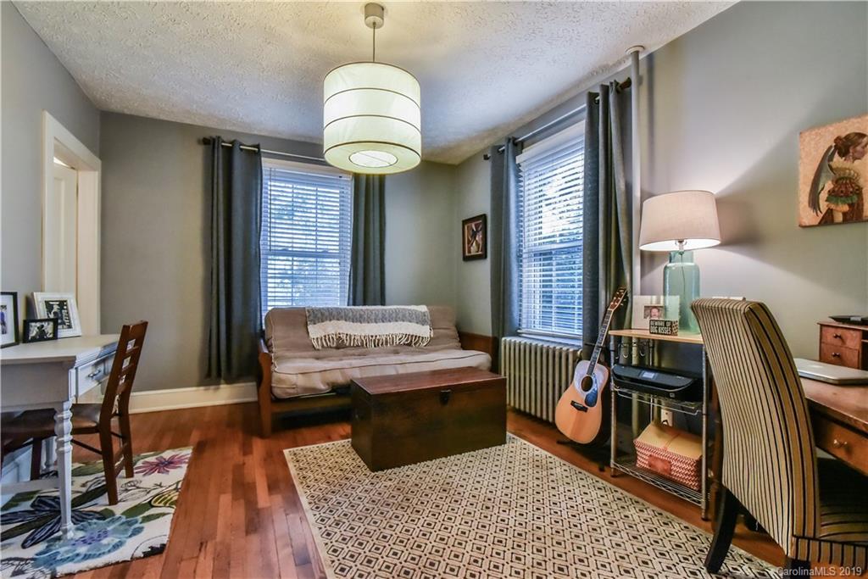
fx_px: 386
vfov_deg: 73.8
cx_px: 434
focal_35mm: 16
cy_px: 290
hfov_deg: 96.7
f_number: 11
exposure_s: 1/125
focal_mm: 16
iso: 4000
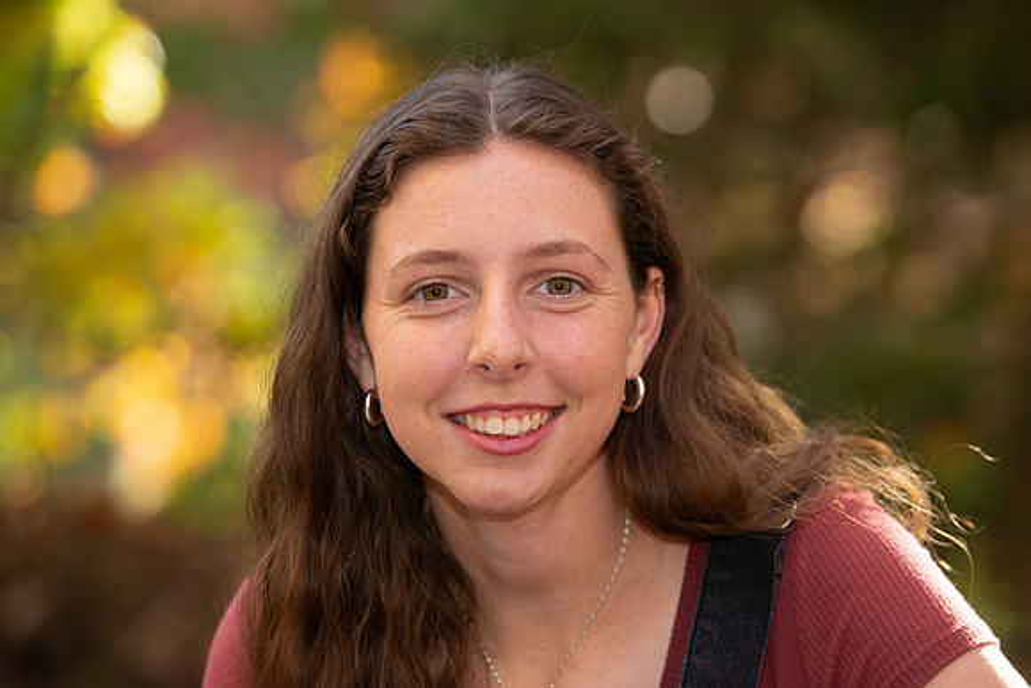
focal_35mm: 195
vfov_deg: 7.0
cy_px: 344
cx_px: 516
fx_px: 5586
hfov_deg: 10.5
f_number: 4.5
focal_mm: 195
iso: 500
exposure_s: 1/200
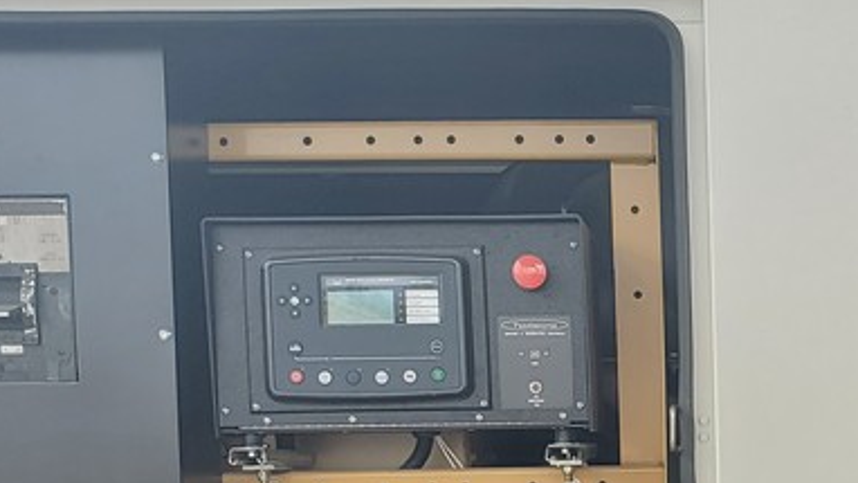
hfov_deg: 26.4
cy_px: 548
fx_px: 1729
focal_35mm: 76
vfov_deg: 15.4
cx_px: 849
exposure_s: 1/213
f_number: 2.4
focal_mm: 4.3
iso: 50
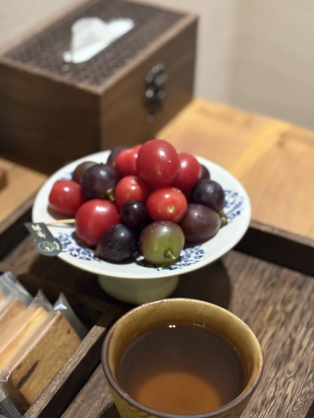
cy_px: 255
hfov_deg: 22.5
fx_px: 786
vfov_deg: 29.7
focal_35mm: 65
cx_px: 123
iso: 400
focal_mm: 5.96
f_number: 1.6
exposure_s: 1/19
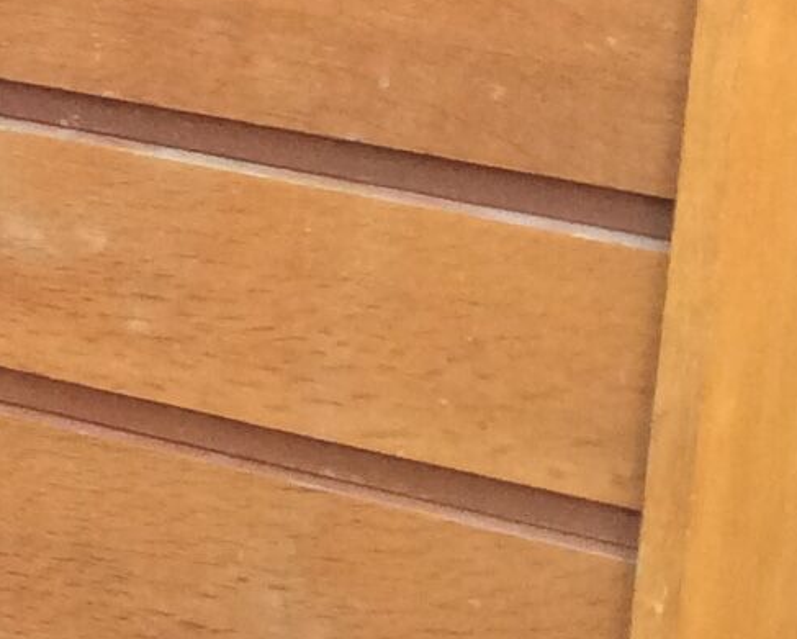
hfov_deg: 10.5
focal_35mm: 166
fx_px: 3917
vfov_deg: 9.2
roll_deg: -1.5
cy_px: -51
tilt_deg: -15.9
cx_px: -920
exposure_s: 1/100
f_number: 2.4
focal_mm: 3.3
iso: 64
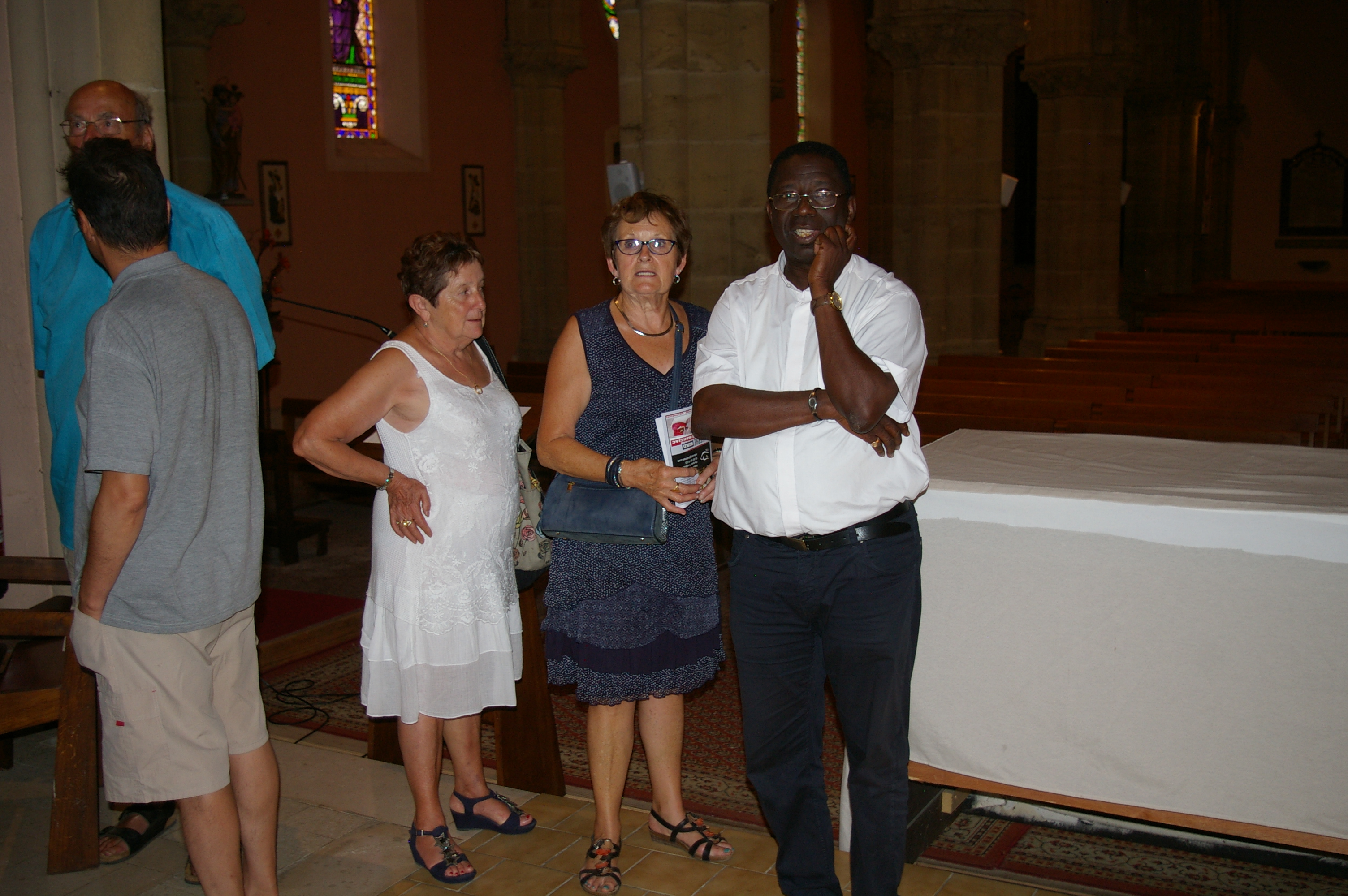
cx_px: 674
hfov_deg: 49.6
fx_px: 1459
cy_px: 448
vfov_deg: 34.1
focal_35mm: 39
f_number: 4.5
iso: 400
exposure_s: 1/45
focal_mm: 26
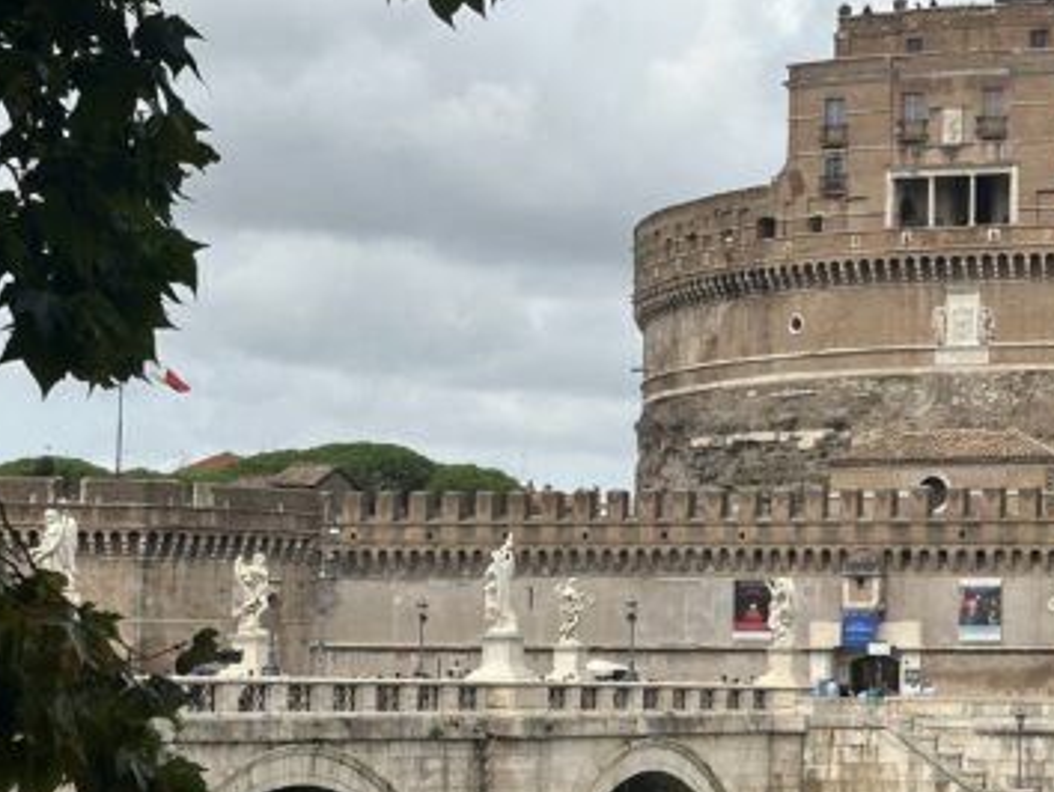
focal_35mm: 104
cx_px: 1000
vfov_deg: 14.2
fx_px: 3169
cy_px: 497
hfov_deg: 18.5
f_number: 1.78
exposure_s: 1/4785
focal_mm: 6.86
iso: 64
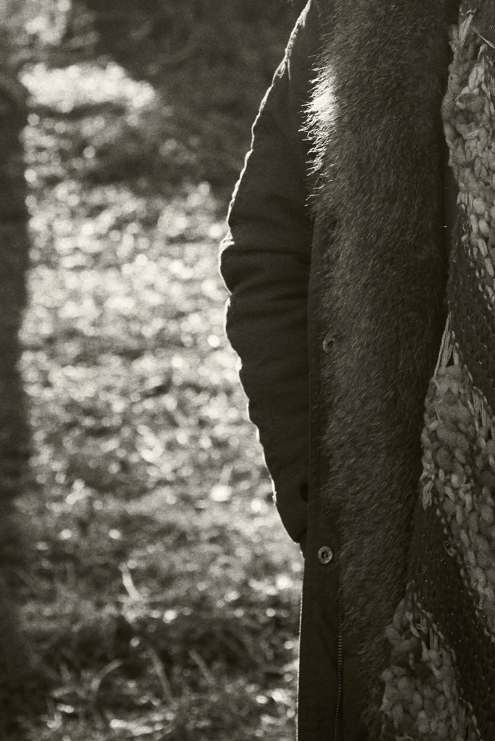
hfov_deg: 9.2
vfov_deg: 13.5
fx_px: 3050
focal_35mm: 148
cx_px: 471
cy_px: -126
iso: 500
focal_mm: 50
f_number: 5
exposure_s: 1/400
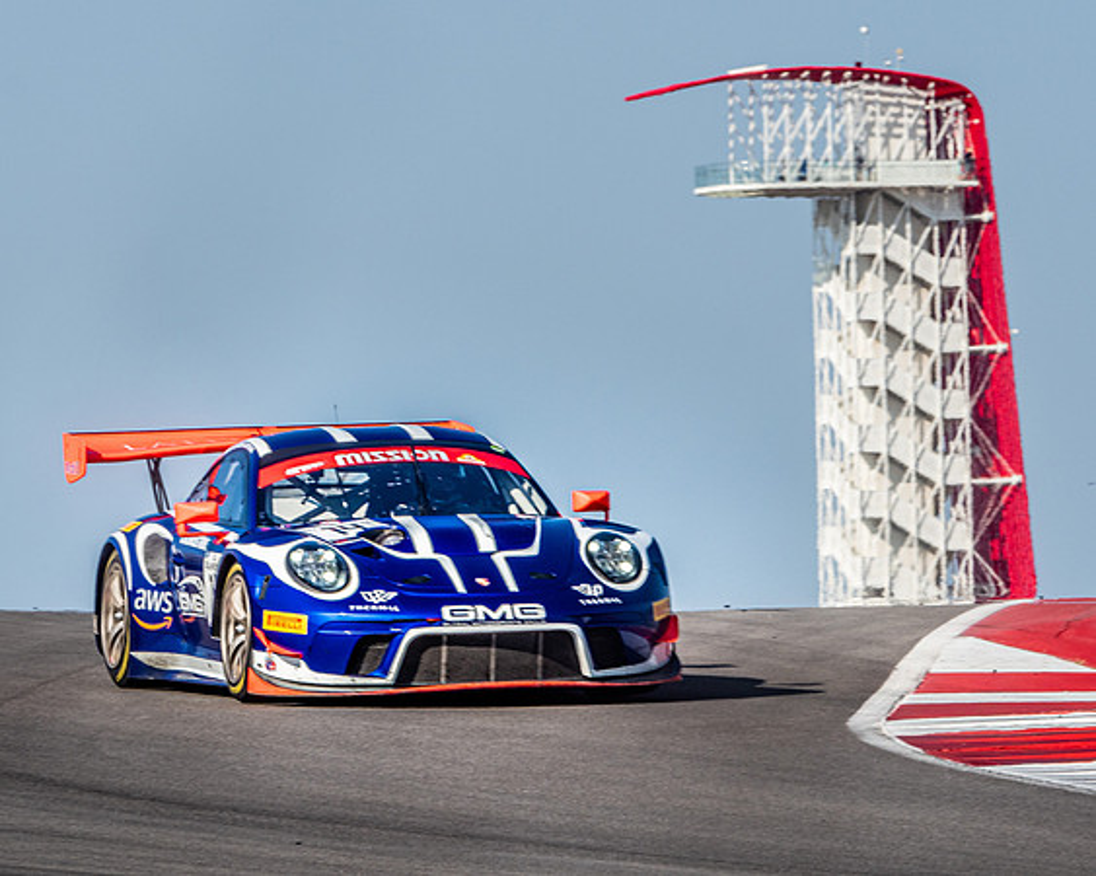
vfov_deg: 2.4
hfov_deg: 2.9
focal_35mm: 657
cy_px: 416
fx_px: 21318
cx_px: 482
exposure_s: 1/320
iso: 200
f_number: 14
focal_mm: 300
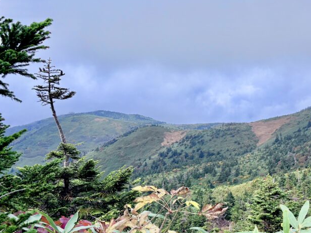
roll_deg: +0.0
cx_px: 194
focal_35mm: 43
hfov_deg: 43.5
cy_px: 91
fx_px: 386
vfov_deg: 33.5
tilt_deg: +2.8
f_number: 1.6
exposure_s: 1/2075
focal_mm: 5.96
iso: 50
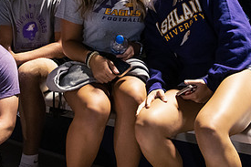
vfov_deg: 23.2
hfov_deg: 34.5
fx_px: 397
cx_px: 69
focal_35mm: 57
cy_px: 18
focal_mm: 27
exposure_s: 1/160
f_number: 4
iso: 5000
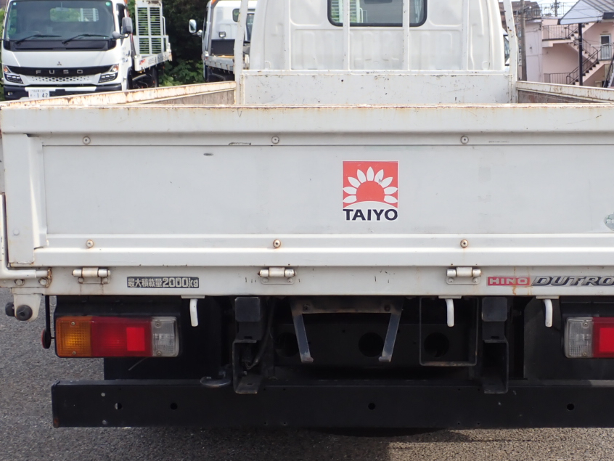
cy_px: 210
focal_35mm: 62
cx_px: 378
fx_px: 1100
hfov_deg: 31.1
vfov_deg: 23.7
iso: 100
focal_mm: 7.31
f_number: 4
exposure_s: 1/320
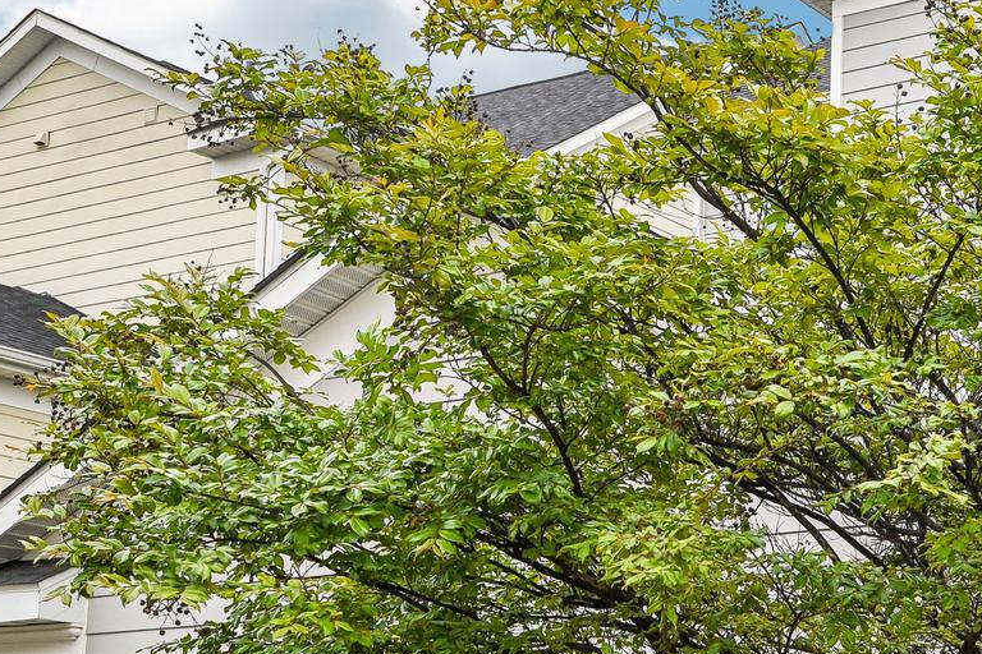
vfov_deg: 17.0
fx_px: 2182
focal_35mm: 80
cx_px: 944
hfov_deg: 24.4
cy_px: 480
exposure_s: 1/400
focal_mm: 30
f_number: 8
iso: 400
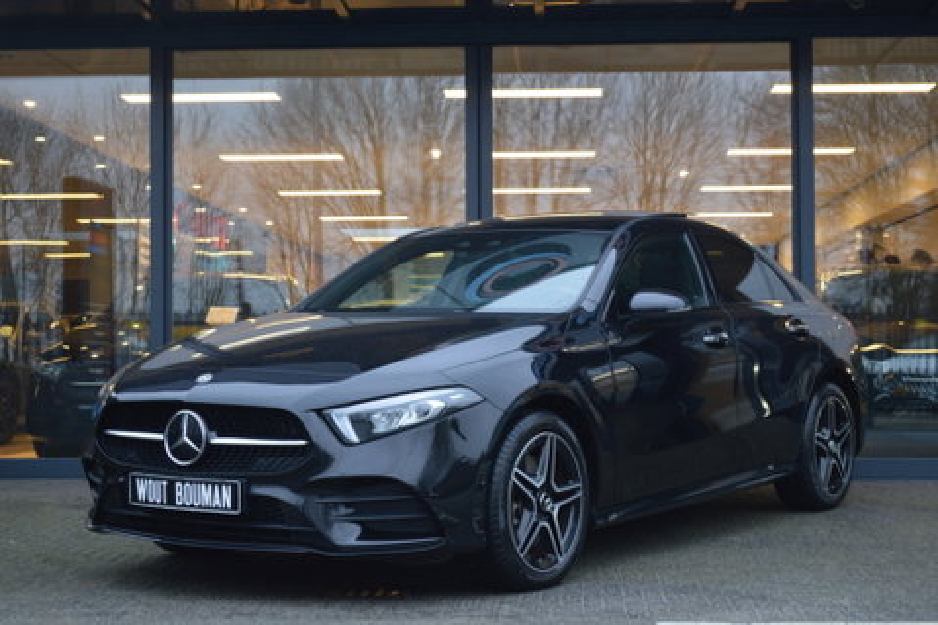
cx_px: 469
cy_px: 312
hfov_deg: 35.1
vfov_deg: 23.8
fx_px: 1485
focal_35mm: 57
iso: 400
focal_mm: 38
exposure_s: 1/25
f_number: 5
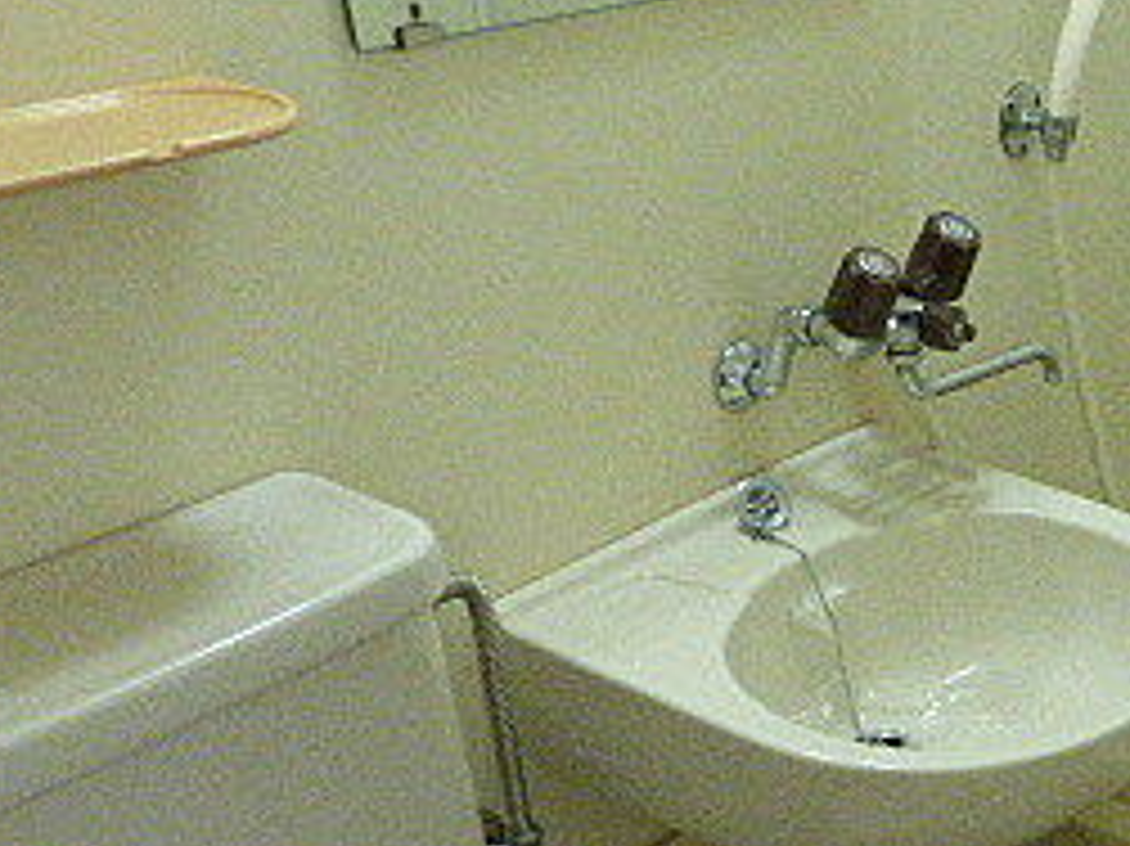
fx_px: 1664
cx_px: 1094
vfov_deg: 26.5
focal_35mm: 51
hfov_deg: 34.6
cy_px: 914
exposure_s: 1/25
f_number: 2.8
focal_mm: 3.58
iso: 800
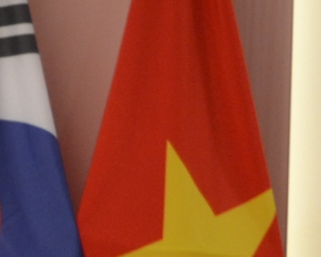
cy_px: 544
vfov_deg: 4.4
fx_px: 3288
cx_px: -683
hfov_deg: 5.2
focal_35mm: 346
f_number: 4.2
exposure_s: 1/60
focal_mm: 26
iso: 400
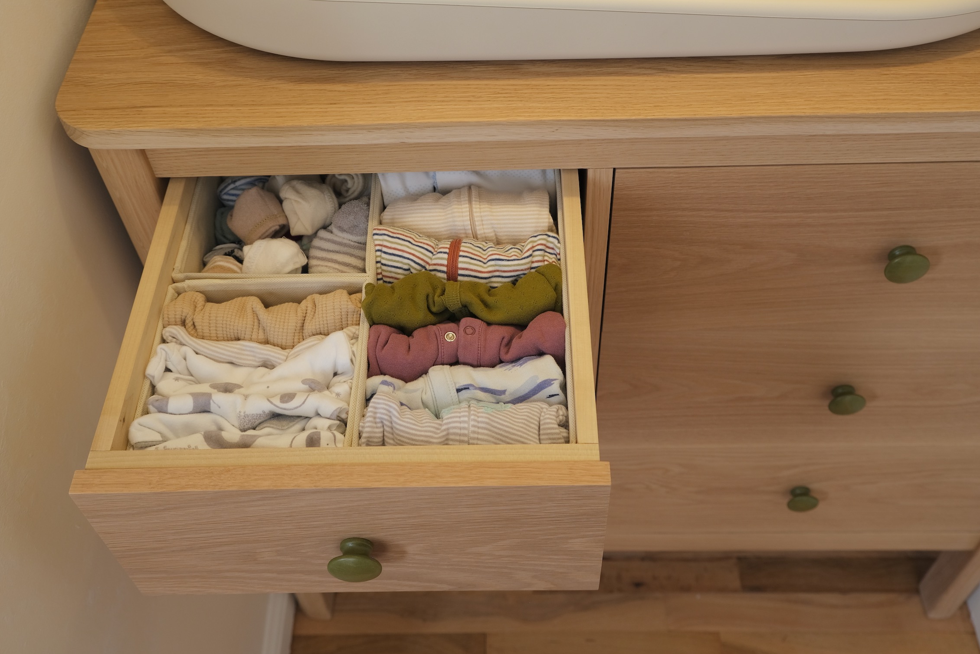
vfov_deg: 38.9
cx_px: 479
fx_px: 925
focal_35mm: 34
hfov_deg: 55.8
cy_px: 311
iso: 320
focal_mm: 21.4
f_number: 5
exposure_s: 1/15
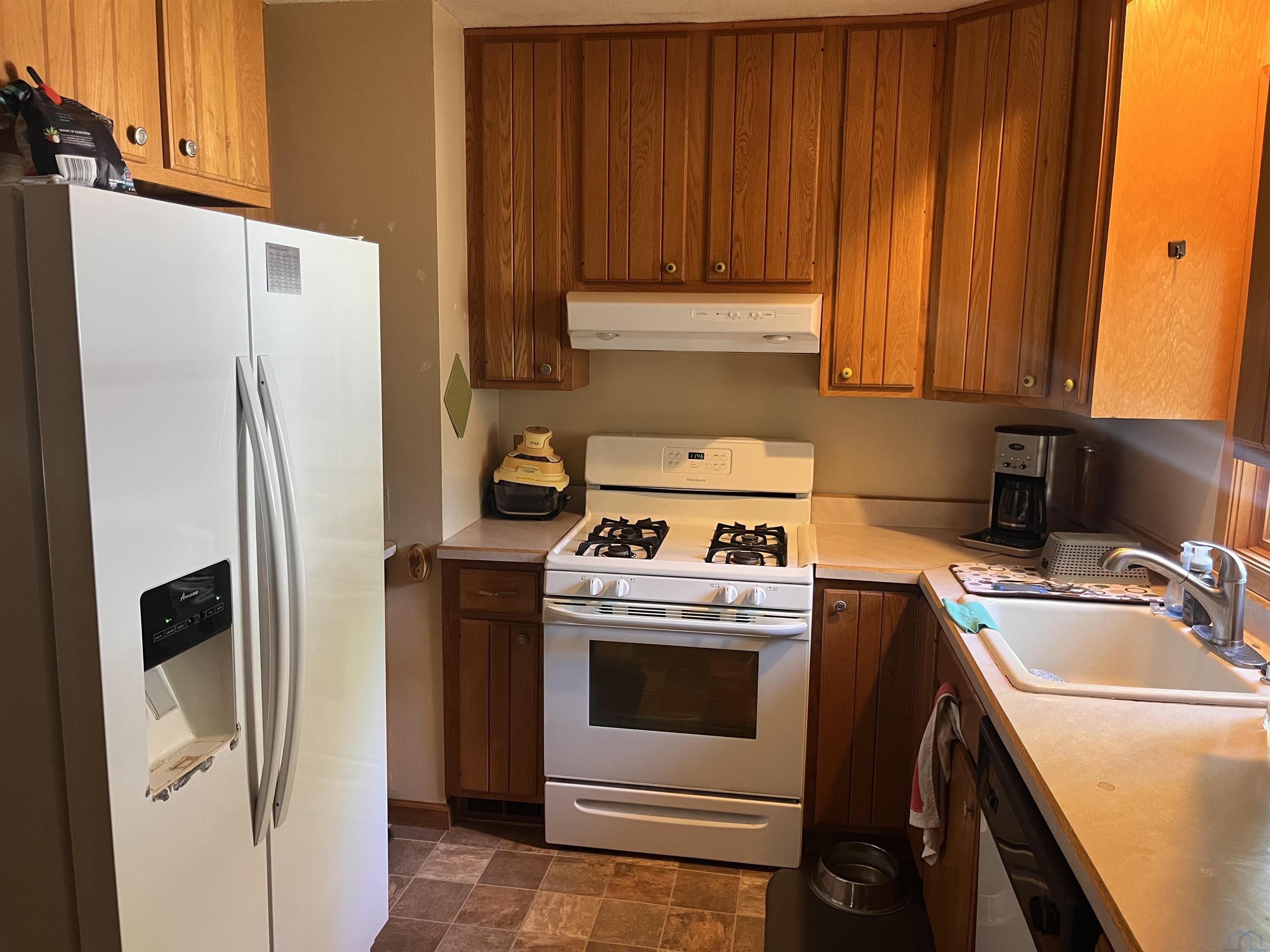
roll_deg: -1.1
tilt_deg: -9.7
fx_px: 954
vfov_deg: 53.1
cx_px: 635
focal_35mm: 26
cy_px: 476
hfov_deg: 67.3
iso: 320
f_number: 1.6
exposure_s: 1/60
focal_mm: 5.1
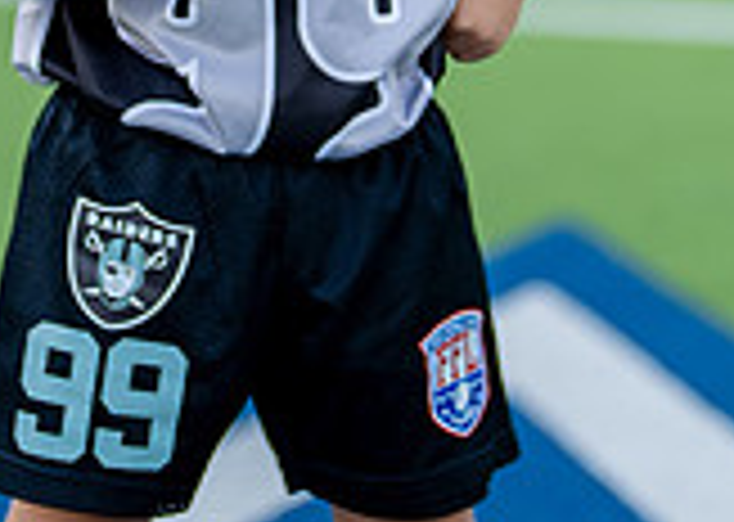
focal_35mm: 200
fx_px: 4164
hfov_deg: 10.1
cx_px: 357
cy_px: -221
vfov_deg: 7.1
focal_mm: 50
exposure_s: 1/1600
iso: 100
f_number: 1.2
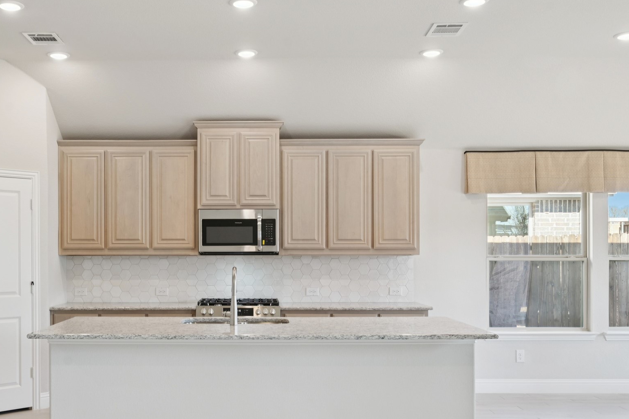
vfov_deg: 34.9
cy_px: 254
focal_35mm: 38
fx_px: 664
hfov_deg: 50.2
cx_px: 236
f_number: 8
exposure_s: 1/30
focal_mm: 27
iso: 400
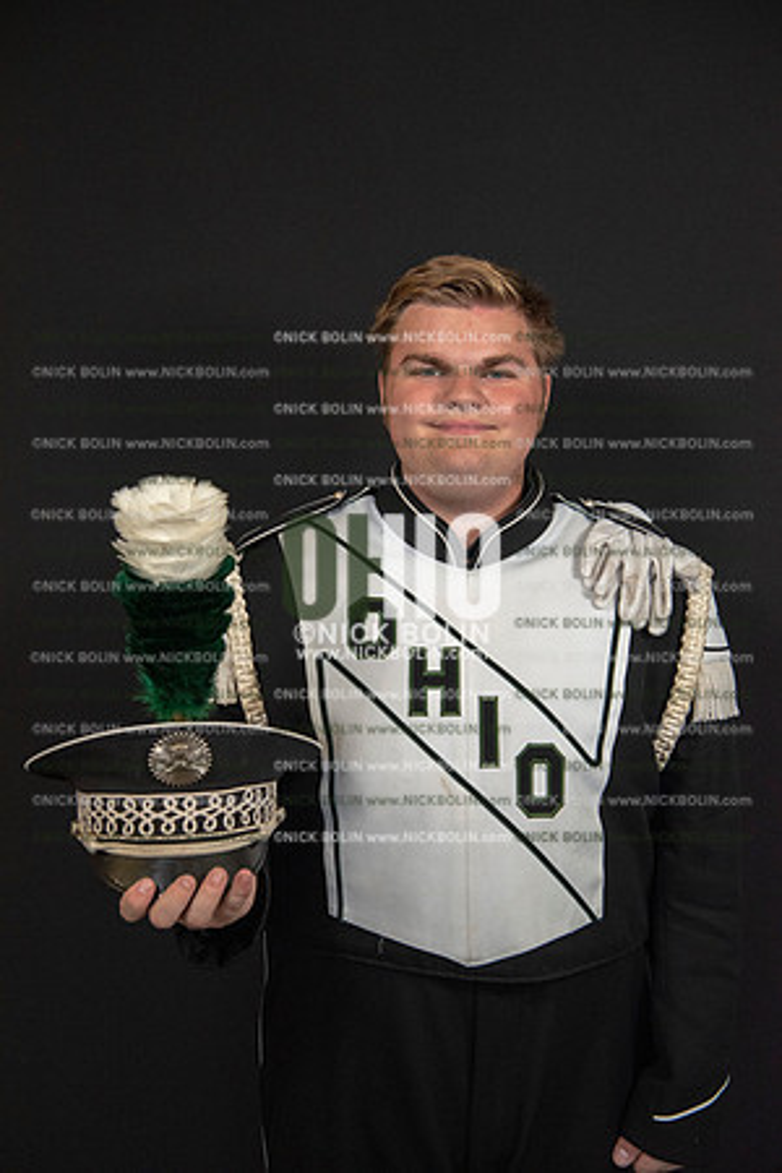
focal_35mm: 42
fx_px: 1368
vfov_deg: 46.4
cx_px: 391
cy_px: 586
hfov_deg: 31.9
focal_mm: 42
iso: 2000
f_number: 5.6
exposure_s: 1/640
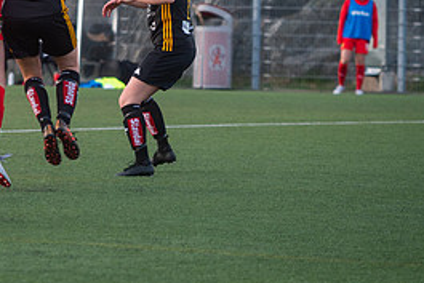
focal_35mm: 363
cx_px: 42
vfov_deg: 3.8
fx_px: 4277
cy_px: 53
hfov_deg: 5.7
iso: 1600
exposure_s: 1/640
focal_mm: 160
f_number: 4.5
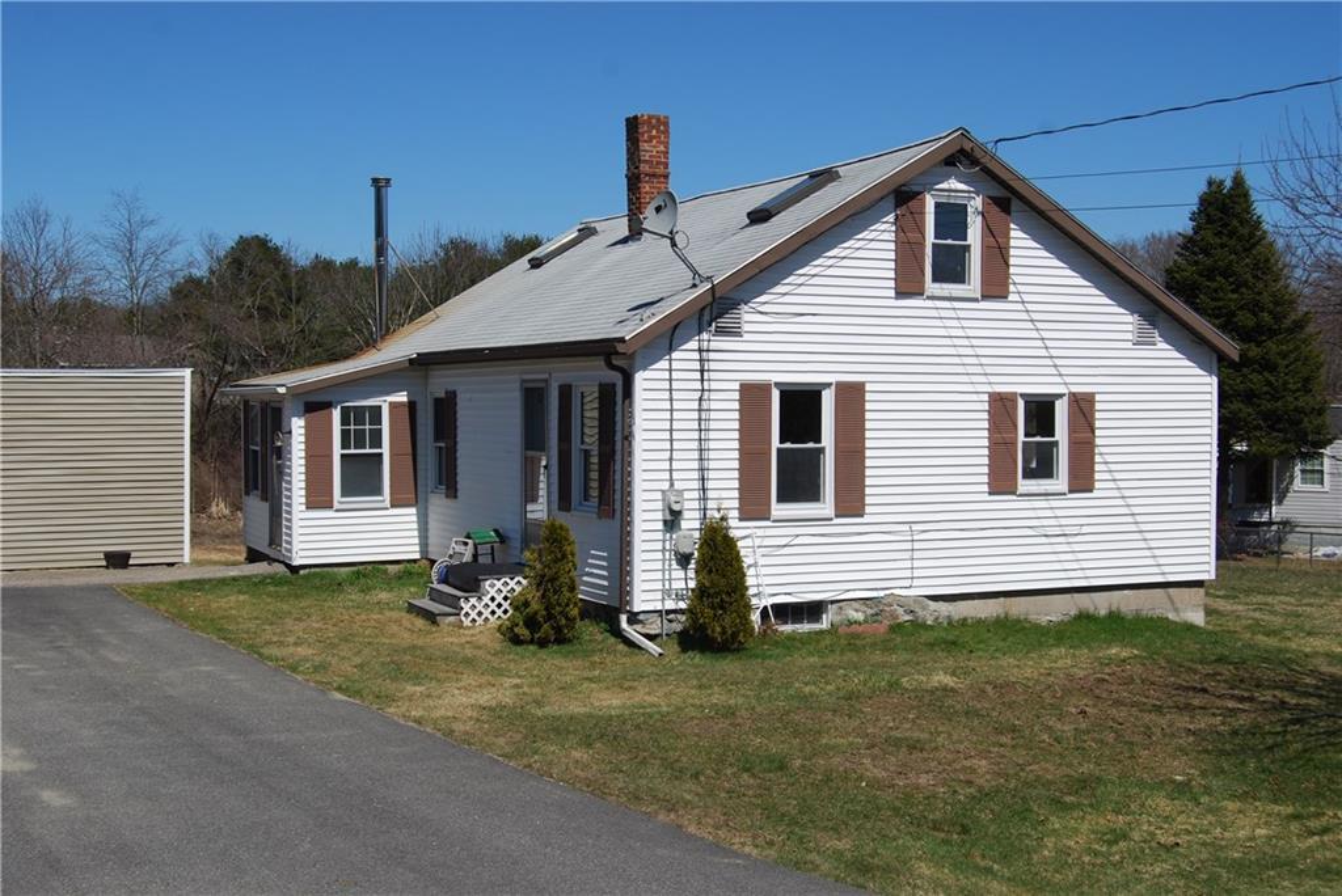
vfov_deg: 29.0
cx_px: 671
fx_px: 1734
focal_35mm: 46
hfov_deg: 42.3
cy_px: 448
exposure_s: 1/400
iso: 100
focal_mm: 31
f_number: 10
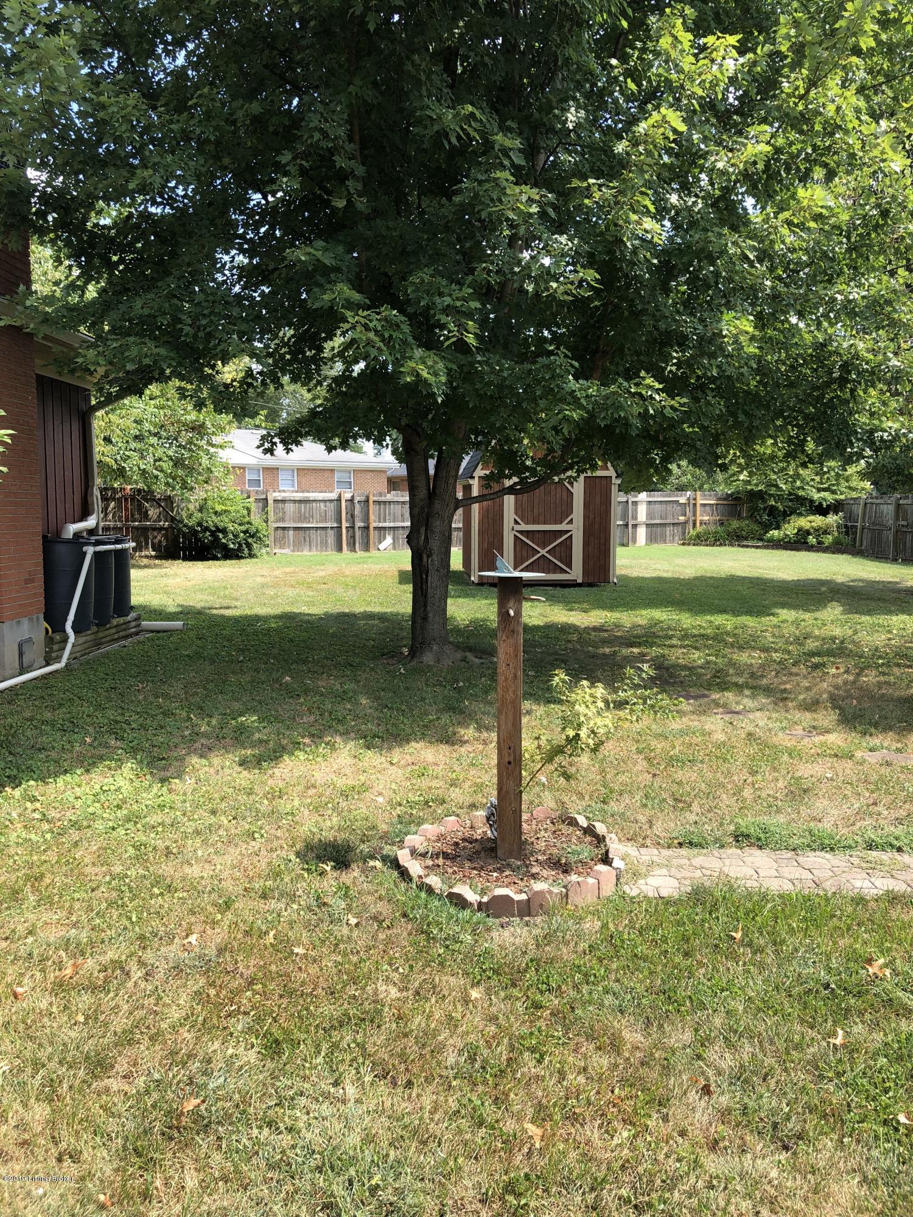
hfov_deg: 49.7
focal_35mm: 28
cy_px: 608
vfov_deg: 63.4
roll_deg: +0.8
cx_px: 456
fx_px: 985
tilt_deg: -5.5
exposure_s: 1/592
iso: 20
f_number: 1.8
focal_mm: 3.99
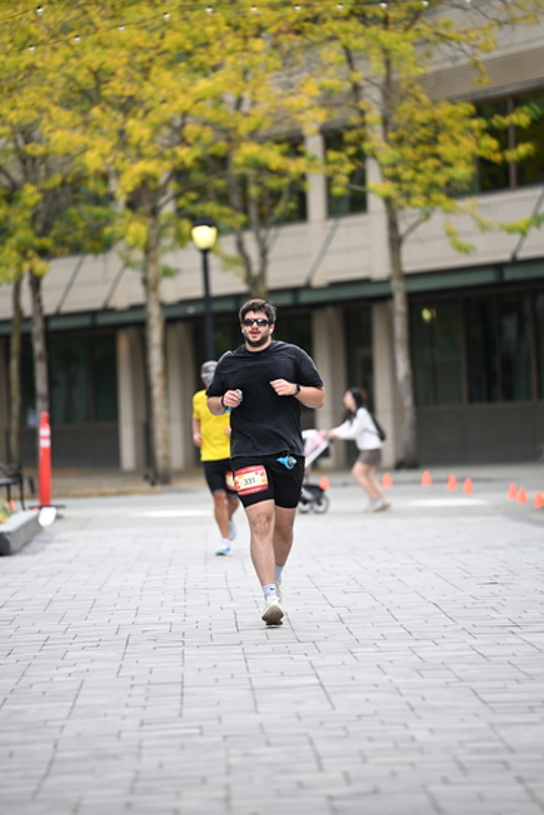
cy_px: 408
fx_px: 4530
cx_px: 272
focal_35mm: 200
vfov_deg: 10.3
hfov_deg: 6.9
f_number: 2.8
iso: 640
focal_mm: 200
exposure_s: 1/2000
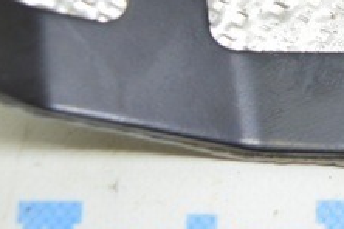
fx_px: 1388
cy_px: -97
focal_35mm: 145
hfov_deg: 14.0
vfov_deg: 9.2
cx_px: 315
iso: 400
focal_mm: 21
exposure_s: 1/40
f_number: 3.8
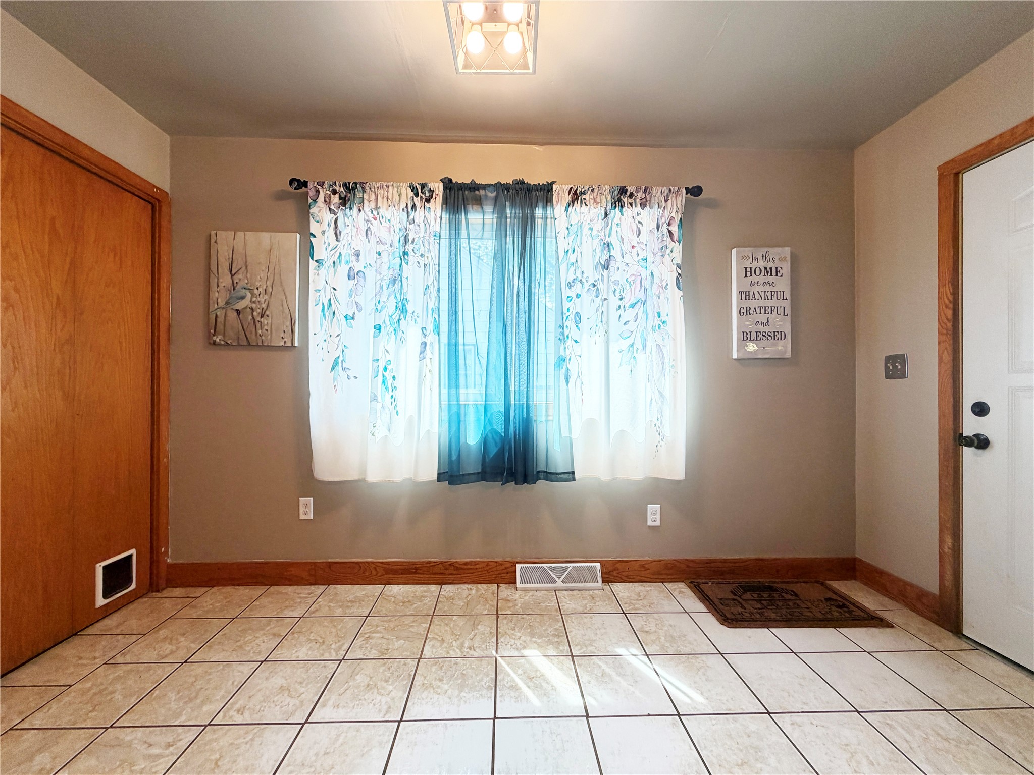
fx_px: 418
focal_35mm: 14
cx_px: 517
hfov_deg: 102.1
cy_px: 388
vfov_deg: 85.7
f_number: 2.2
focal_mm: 2.22
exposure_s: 1/120
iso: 100
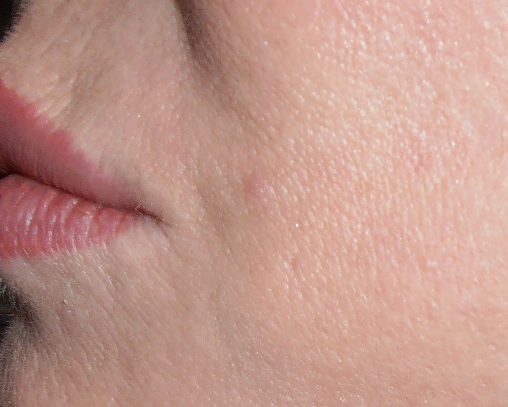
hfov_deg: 18.8
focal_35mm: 98
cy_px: 398
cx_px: 568
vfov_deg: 15.4
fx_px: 1473
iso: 125
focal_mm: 6.61
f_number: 3.9
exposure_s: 1/40
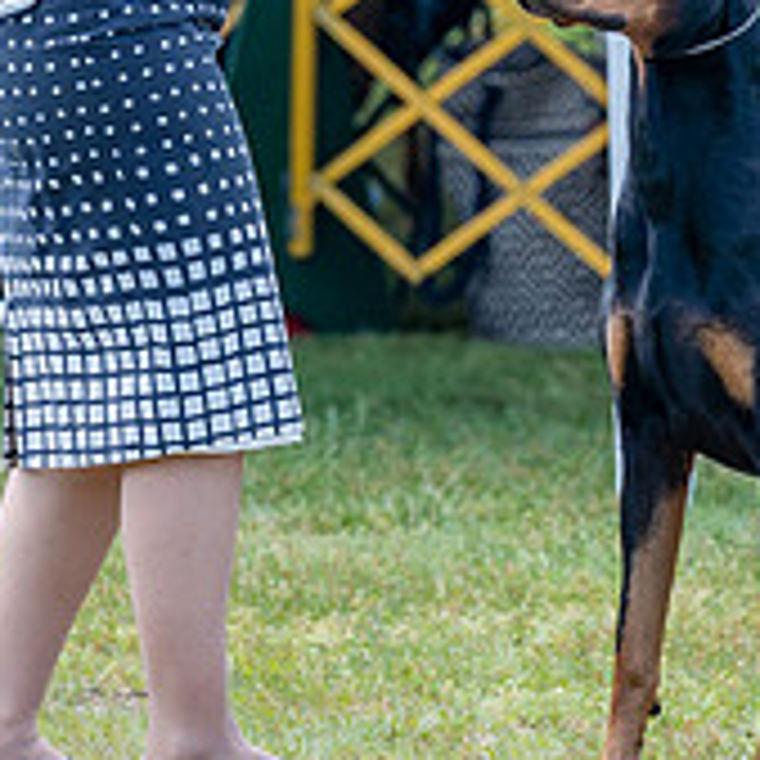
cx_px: 634
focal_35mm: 662
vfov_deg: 2.6
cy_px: -153
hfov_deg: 2.6
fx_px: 16444
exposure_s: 1/500
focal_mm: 167
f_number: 3.2
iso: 100
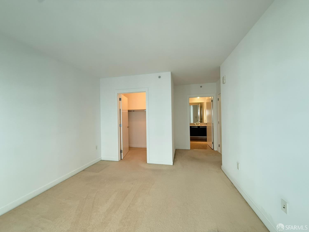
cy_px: 116
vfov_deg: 85.7
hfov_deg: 102.1
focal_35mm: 14
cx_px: 154
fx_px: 125
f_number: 2.2
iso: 320
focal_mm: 2.22
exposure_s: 1/60
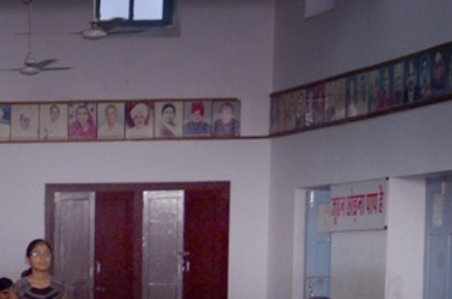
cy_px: 520
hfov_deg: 13.0
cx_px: -215
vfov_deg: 8.8
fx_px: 1880
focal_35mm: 150
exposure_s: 1/160
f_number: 4
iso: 500
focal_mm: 26
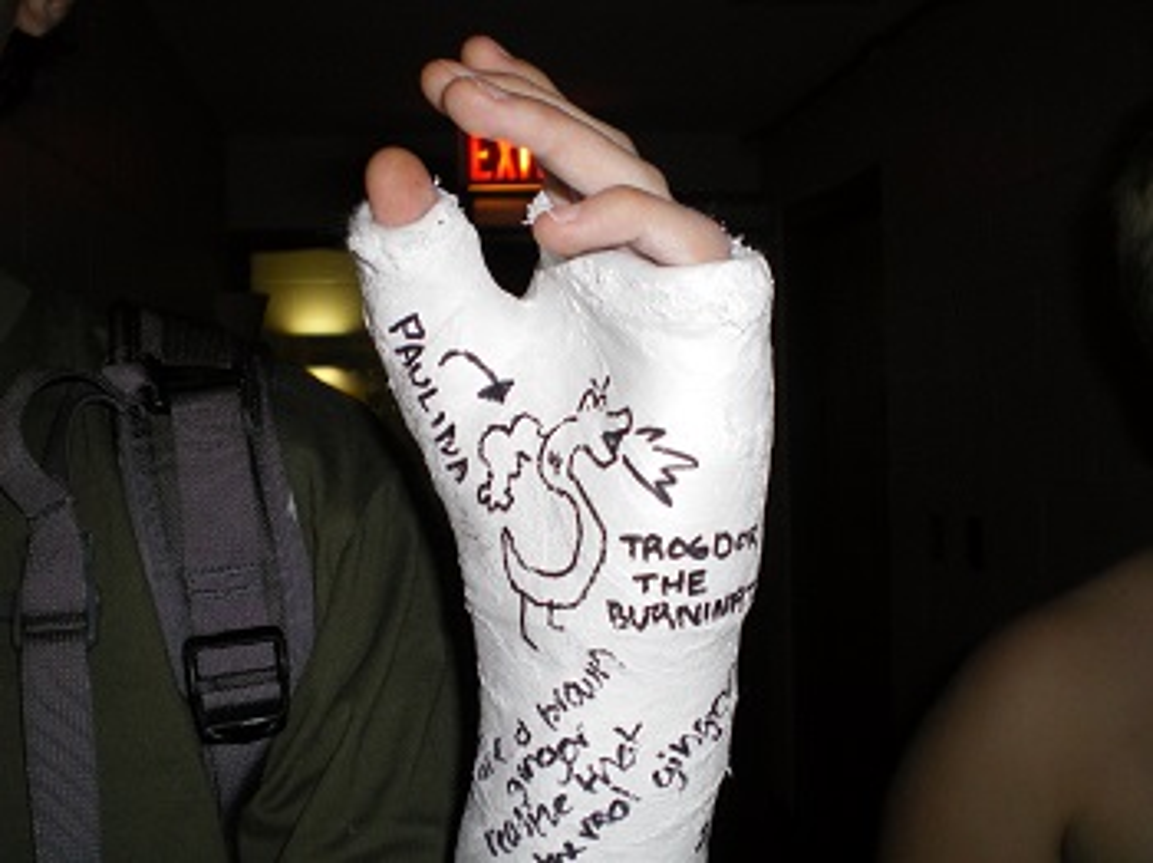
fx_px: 1265
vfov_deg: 37.7
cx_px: 576
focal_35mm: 38
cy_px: 432
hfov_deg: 49.0
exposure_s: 1/50
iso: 200
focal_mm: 6.3
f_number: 3.1
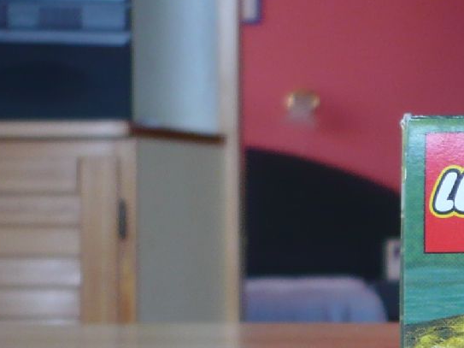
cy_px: 268
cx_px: 657
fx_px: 1702
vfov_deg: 11.6
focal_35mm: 127
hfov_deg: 14.6
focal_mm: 5.8
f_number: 2.8
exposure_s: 1/40
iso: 100
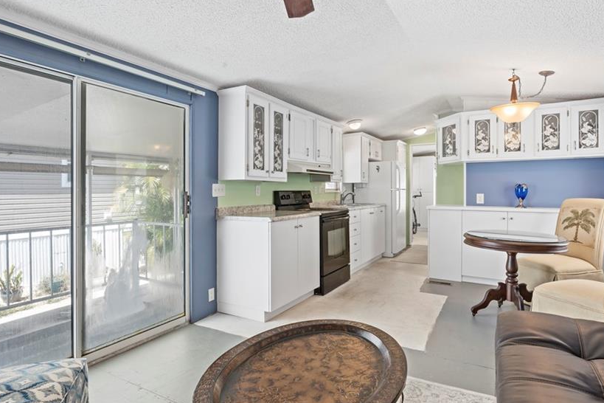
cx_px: 308
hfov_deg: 84.0
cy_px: 196
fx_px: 336
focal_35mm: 20
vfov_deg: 61.9
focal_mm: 16
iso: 500
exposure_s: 1/3
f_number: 13
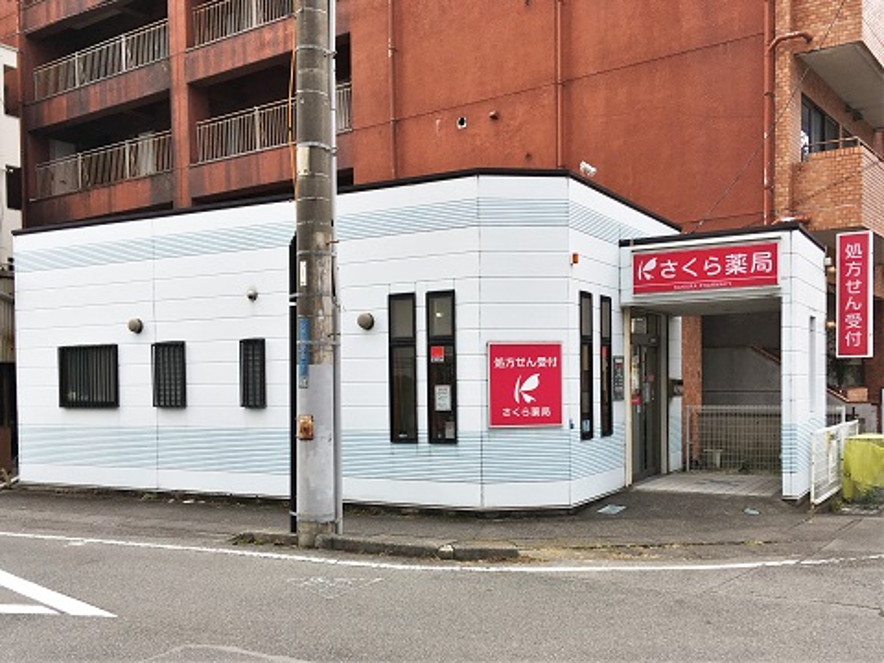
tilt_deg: -1.4
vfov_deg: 48.2
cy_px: 332
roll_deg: +0.3
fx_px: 741
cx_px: 442
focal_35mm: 29
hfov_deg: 61.7
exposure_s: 1/356
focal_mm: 4.15
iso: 25
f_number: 2.2
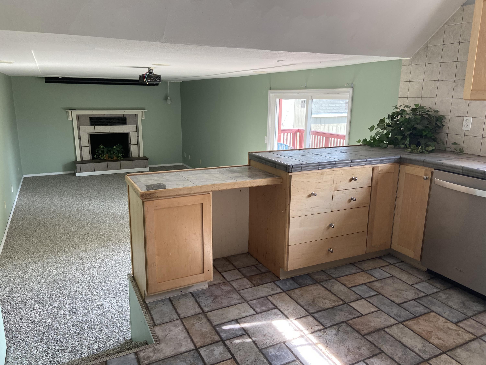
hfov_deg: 67.3
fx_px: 365
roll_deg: -0.5
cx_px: 243
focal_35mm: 26
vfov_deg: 53.1
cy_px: 182
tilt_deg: -13.7
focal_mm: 4.25
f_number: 1.8
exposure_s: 1/111
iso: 125
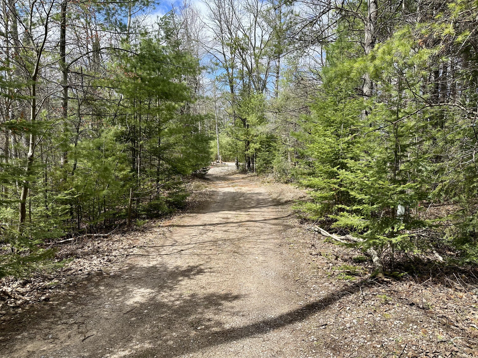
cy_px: 179
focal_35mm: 24
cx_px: 239
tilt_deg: -5.6
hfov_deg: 71.6
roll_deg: -0.7
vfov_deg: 56.8
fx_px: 331
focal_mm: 6.86
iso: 80
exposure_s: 1/2525
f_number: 1.78
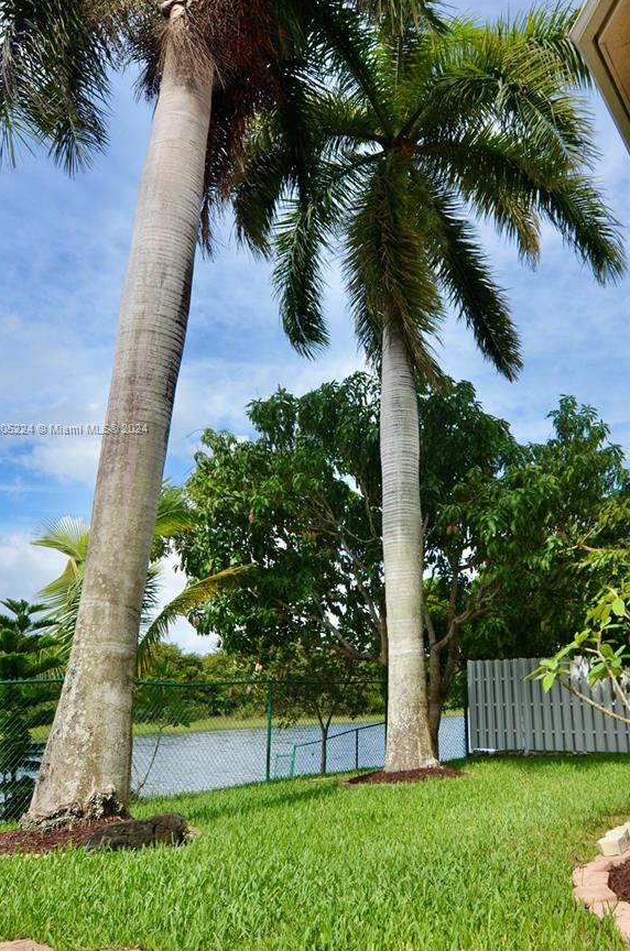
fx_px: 659
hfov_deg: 50.4
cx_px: 408
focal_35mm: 25
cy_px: 429
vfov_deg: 71.5
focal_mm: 12
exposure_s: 1/250
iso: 140
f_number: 8
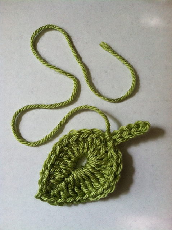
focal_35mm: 35
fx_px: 232
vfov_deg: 52.7
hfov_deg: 40.6
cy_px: 115
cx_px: 86
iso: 160
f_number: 2.8
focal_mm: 3.85
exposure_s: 1/15
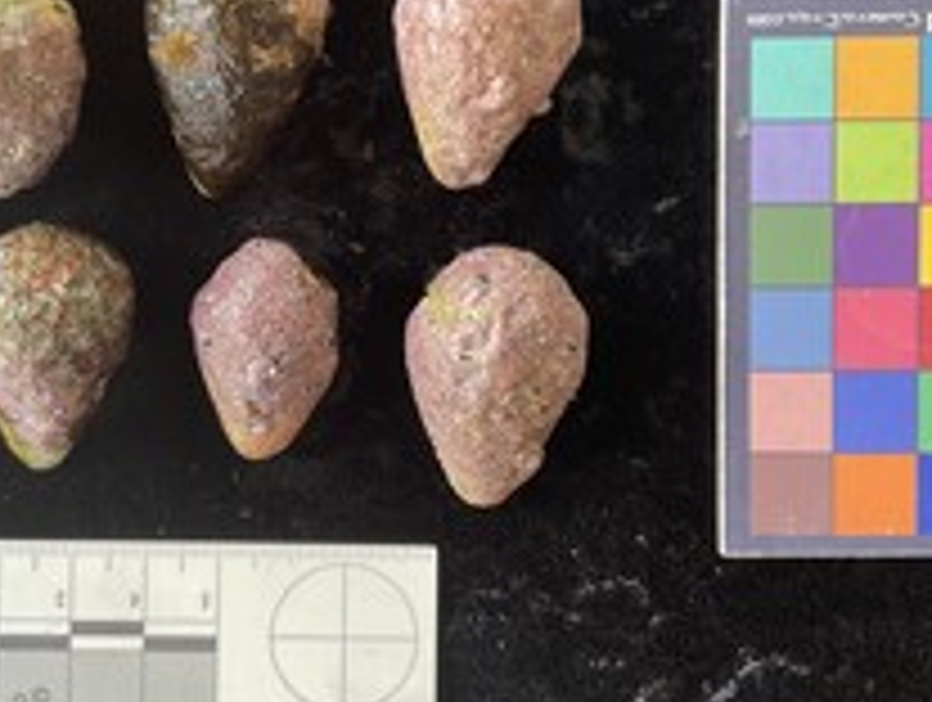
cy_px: 263
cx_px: 360
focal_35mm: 49
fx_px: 1322
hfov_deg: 38.6
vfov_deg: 29.6
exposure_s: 1/60
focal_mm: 3
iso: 40
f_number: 1.8
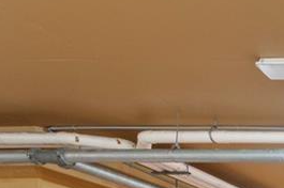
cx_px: 511
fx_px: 457
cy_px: 280
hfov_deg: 21.8
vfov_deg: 20.1
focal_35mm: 58
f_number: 8
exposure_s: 2
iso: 200
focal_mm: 10
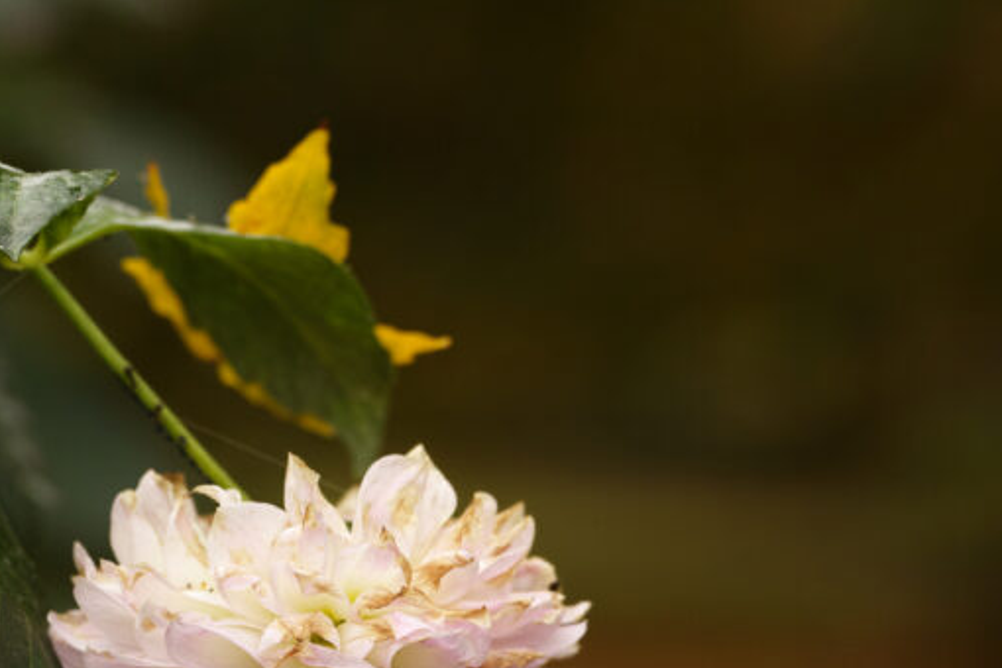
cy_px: 526
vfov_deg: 6.5
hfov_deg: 9.8
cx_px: 497
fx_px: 5872
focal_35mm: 211
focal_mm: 70
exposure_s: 1/60
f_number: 3.2
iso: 100
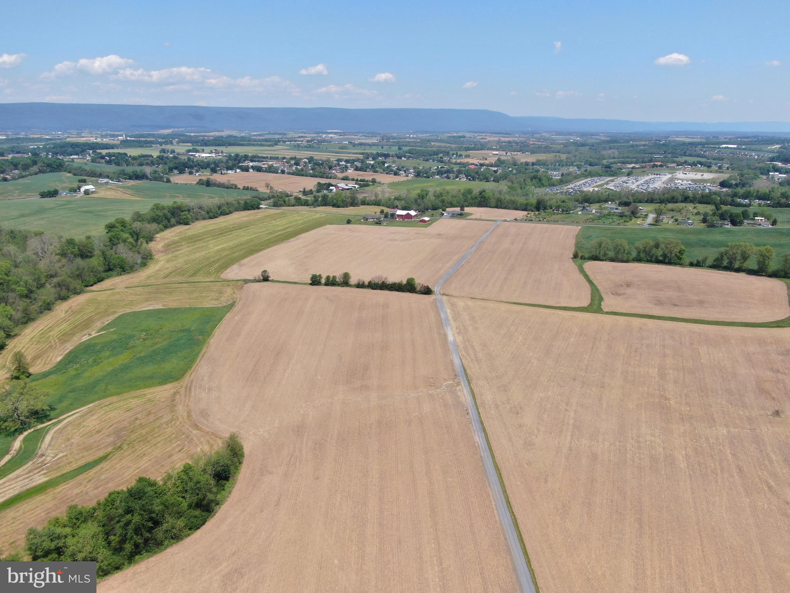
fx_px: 548
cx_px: 395
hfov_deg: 71.6
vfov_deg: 56.8
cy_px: 296
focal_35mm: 24
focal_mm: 4.39
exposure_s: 1/1250
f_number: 2.8
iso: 100
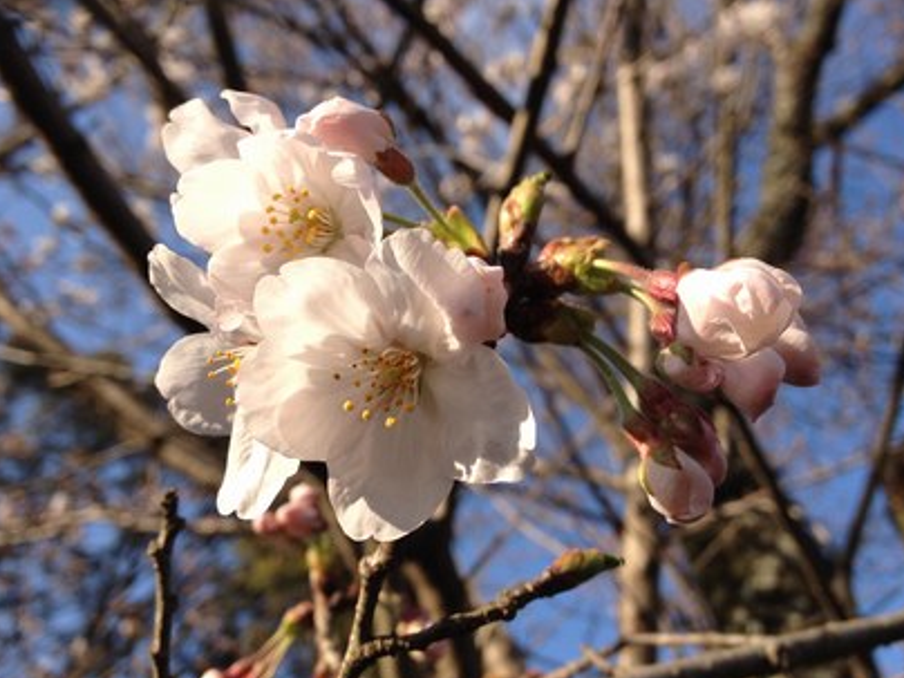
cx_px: 456
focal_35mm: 39
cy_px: 371
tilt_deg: +46.7
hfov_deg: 47.9
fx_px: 1018
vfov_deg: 36.8
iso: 50
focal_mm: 4.28
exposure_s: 1/890
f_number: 2.4
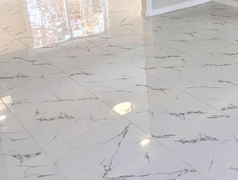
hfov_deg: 33.0
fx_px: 338
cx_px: 274
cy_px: -35
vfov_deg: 26.5
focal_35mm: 49
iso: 49
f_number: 2.2
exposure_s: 1/120
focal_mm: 2.35
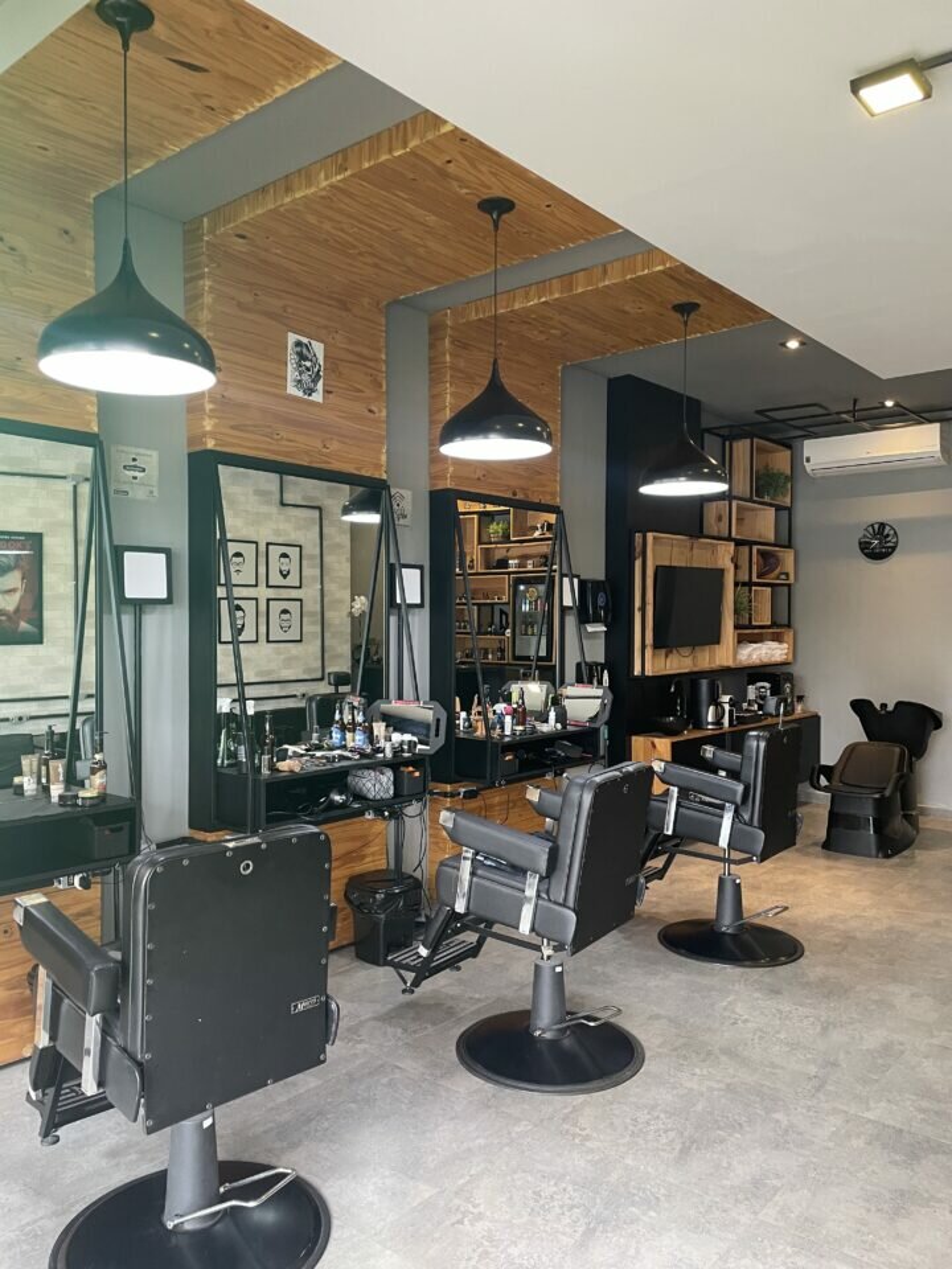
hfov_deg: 53.1
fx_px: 953
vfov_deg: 67.3
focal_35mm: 26
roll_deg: -0.4
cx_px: 476
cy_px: 634
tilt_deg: -1.2
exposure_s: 1/60
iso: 160
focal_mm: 4.2
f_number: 1.6
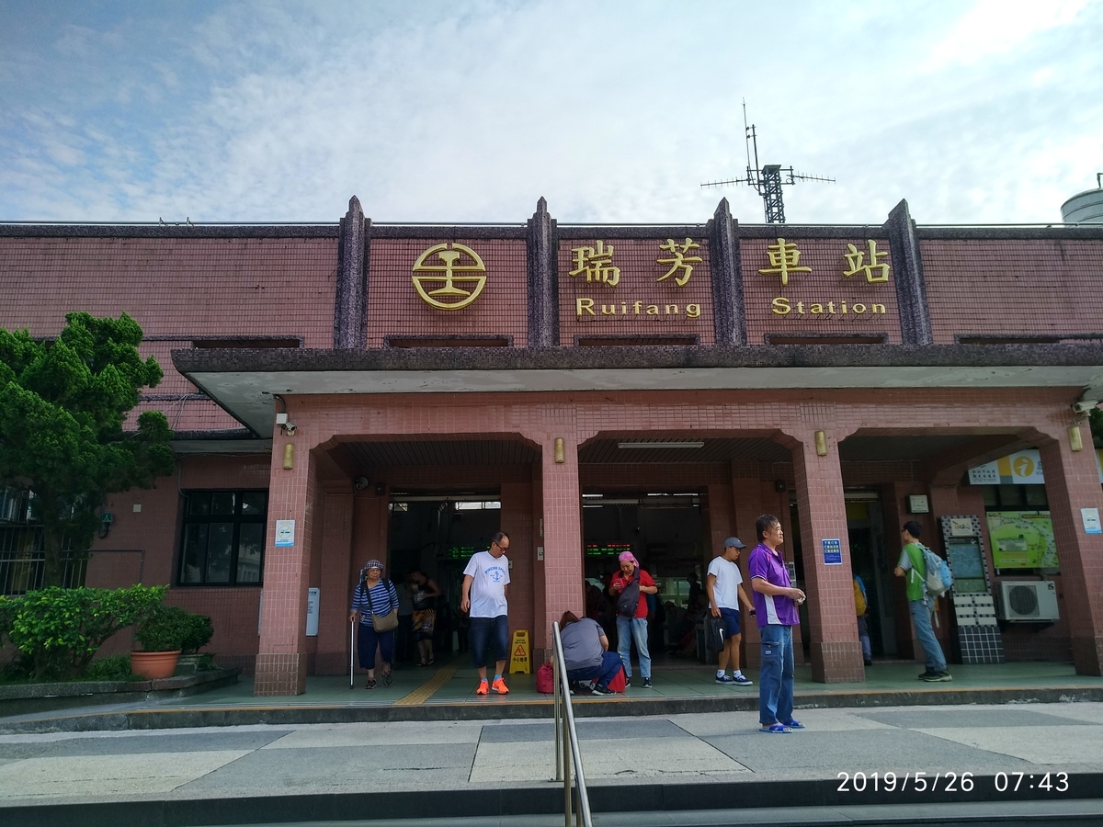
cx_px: 552
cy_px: 414
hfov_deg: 76.4
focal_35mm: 22
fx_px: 701
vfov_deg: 61.1
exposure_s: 1/409
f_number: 2.2
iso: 125
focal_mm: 3.81
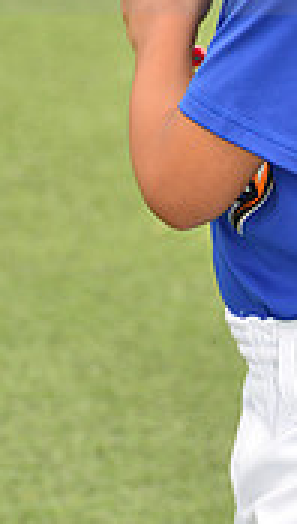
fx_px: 7012
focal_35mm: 503
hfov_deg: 2.4
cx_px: 286
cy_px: -81
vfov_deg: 4.3
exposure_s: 1/200
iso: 250
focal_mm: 145
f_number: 8
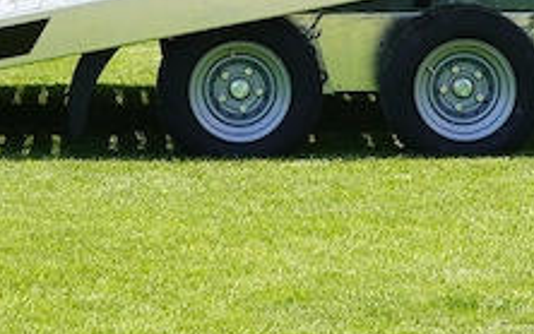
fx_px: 3334
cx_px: 390
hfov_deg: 9.1
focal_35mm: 229
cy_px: -181
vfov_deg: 5.7
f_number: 8
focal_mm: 50
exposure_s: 1/125
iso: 100
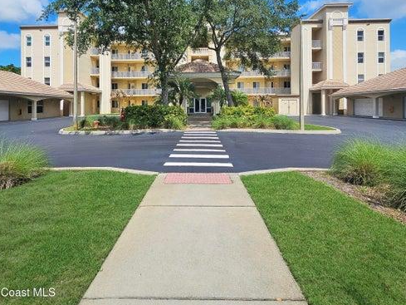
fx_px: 199
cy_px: 111
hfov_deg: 91.0
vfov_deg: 73.3
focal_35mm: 17
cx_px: 194
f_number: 2.2
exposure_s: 1/3143
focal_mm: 2.2
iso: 50
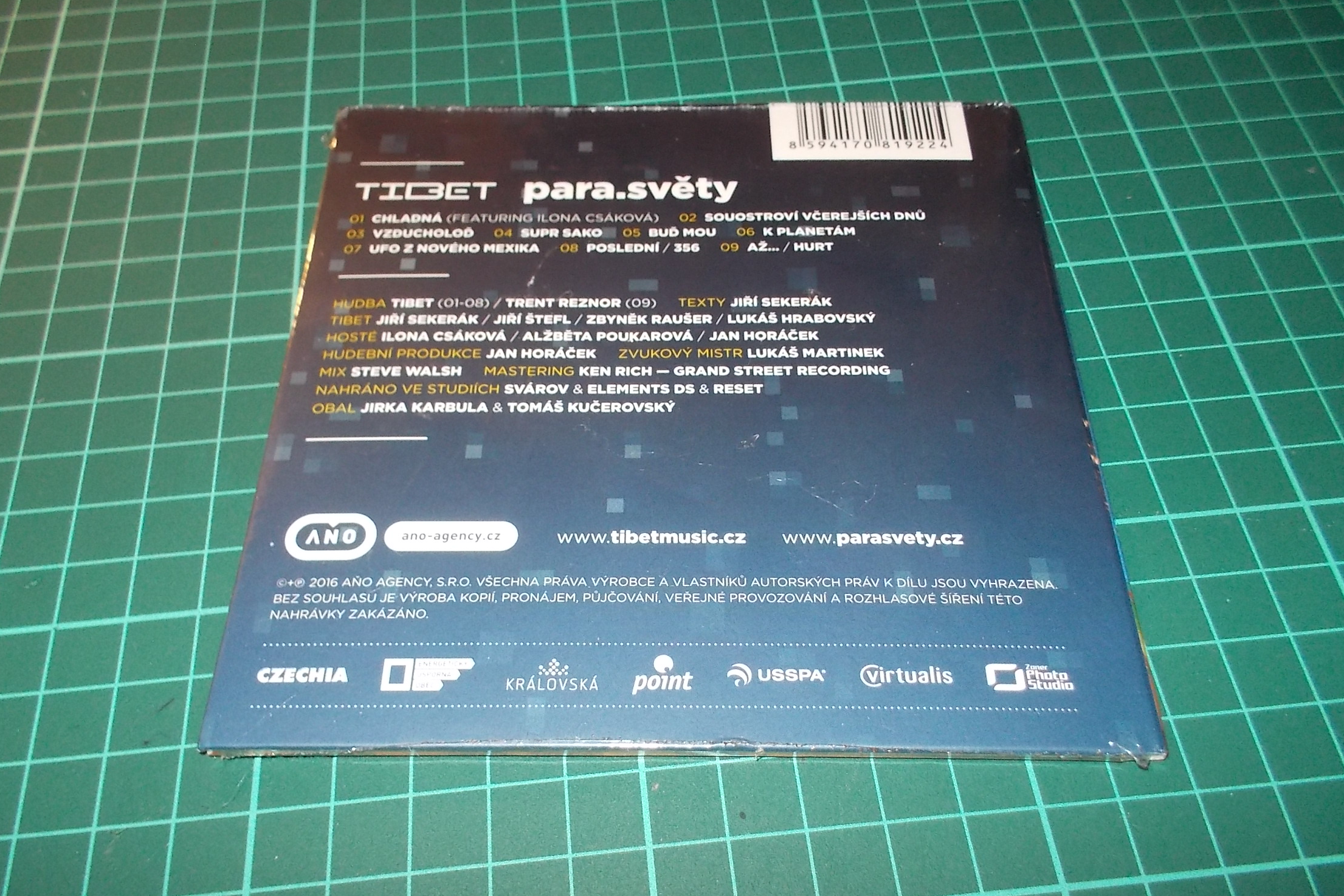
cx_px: 656
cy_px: 467
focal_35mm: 31
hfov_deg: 60.3
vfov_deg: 42.3
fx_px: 1157
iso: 200
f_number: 3.3
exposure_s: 1/30
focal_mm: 4.1
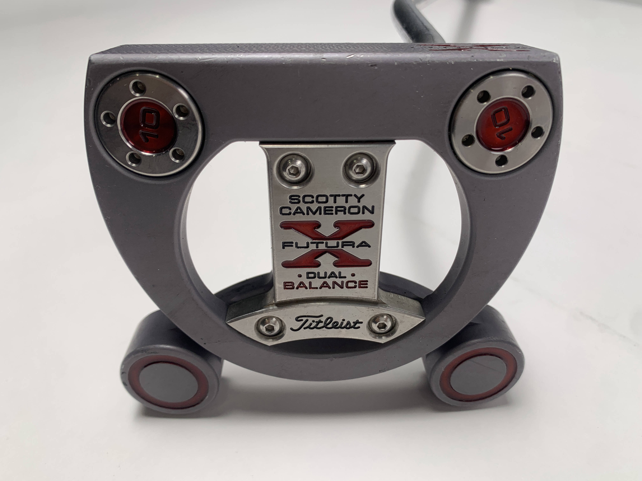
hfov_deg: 67.3
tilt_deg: -36.0
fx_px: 482
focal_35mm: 26
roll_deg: +3.1
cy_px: 240
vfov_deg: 53.1
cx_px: 321
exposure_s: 1/222
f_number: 1.8
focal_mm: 4.25
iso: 25
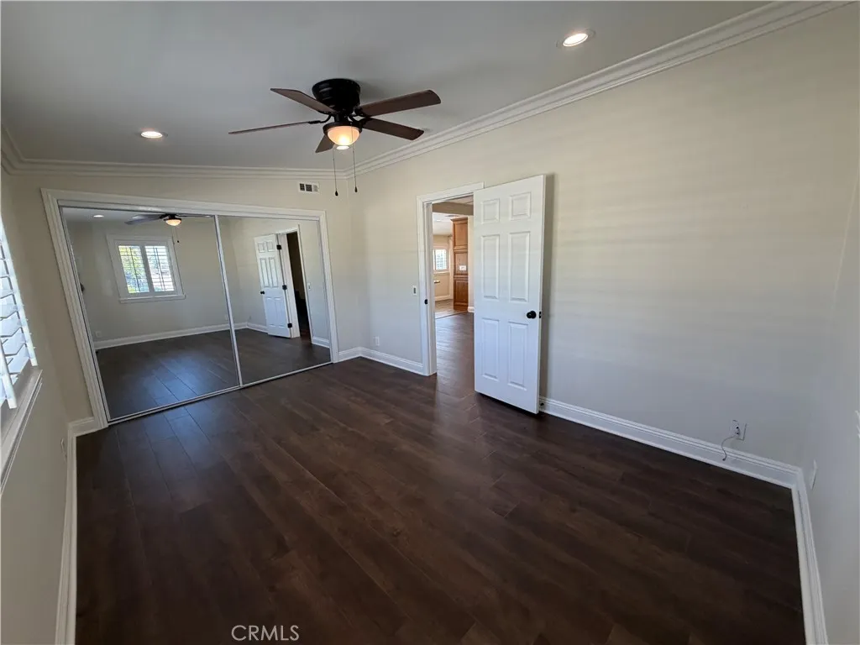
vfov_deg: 85.7
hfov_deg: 102.1
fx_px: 348
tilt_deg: -11.1
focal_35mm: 14
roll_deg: +2.4
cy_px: 322
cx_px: 430
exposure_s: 1/120
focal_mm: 2.22
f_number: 2.2
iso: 200
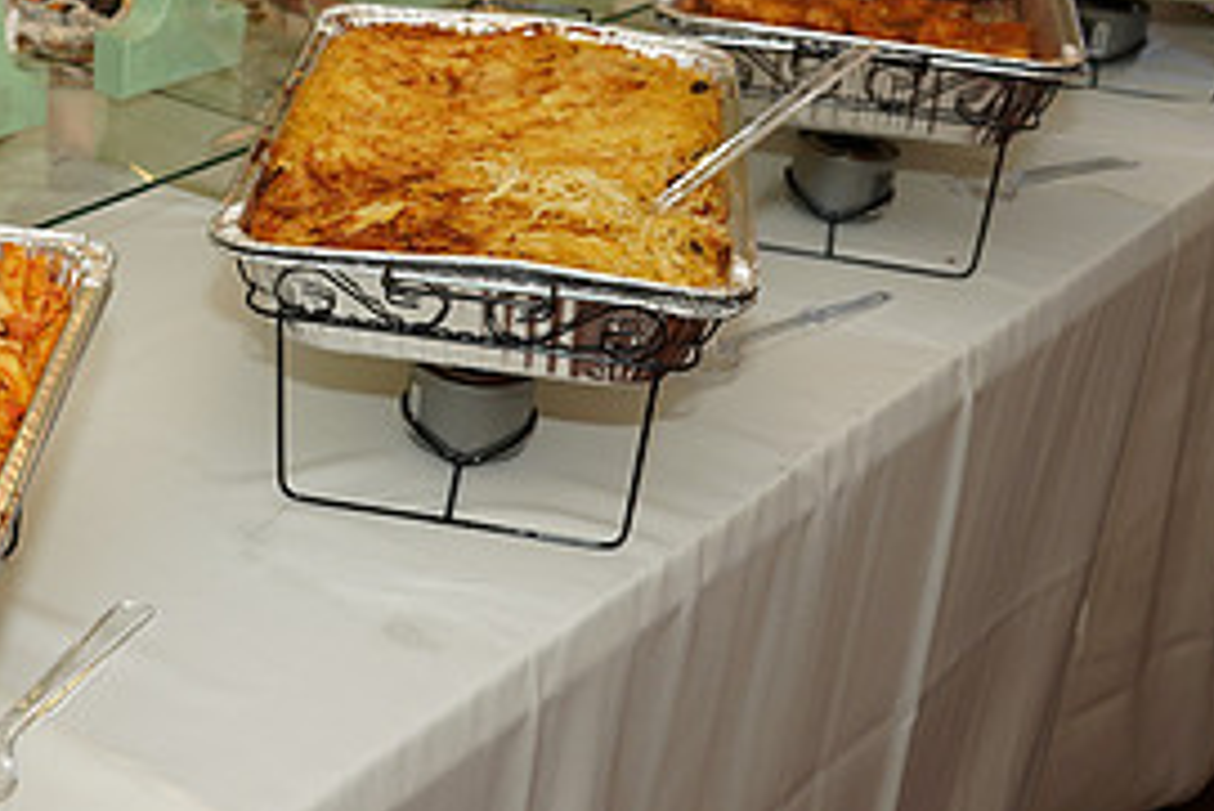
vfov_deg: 22.3
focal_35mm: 60
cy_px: 132
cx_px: -4
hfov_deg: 30.9
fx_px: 2024
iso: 400
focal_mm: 28
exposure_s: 1/100
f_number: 5
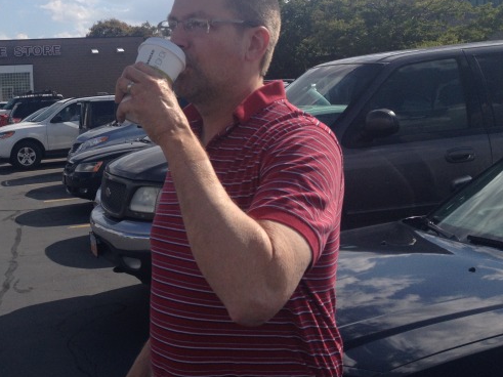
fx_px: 828
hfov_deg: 32.8
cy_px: 115
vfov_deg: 25.5
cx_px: 94
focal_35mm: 57
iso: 50
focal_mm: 4.28
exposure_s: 1/2404
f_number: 2.4
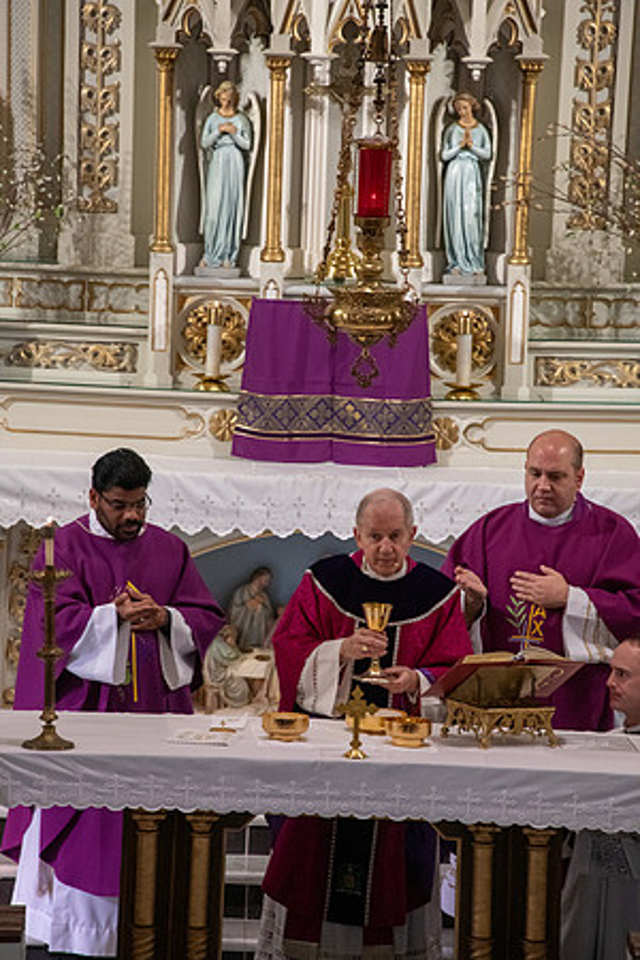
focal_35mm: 300
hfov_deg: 4.6
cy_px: 480
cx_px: 320
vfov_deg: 6.9
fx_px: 7999
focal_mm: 300
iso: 4000
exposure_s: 1/100
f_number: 10
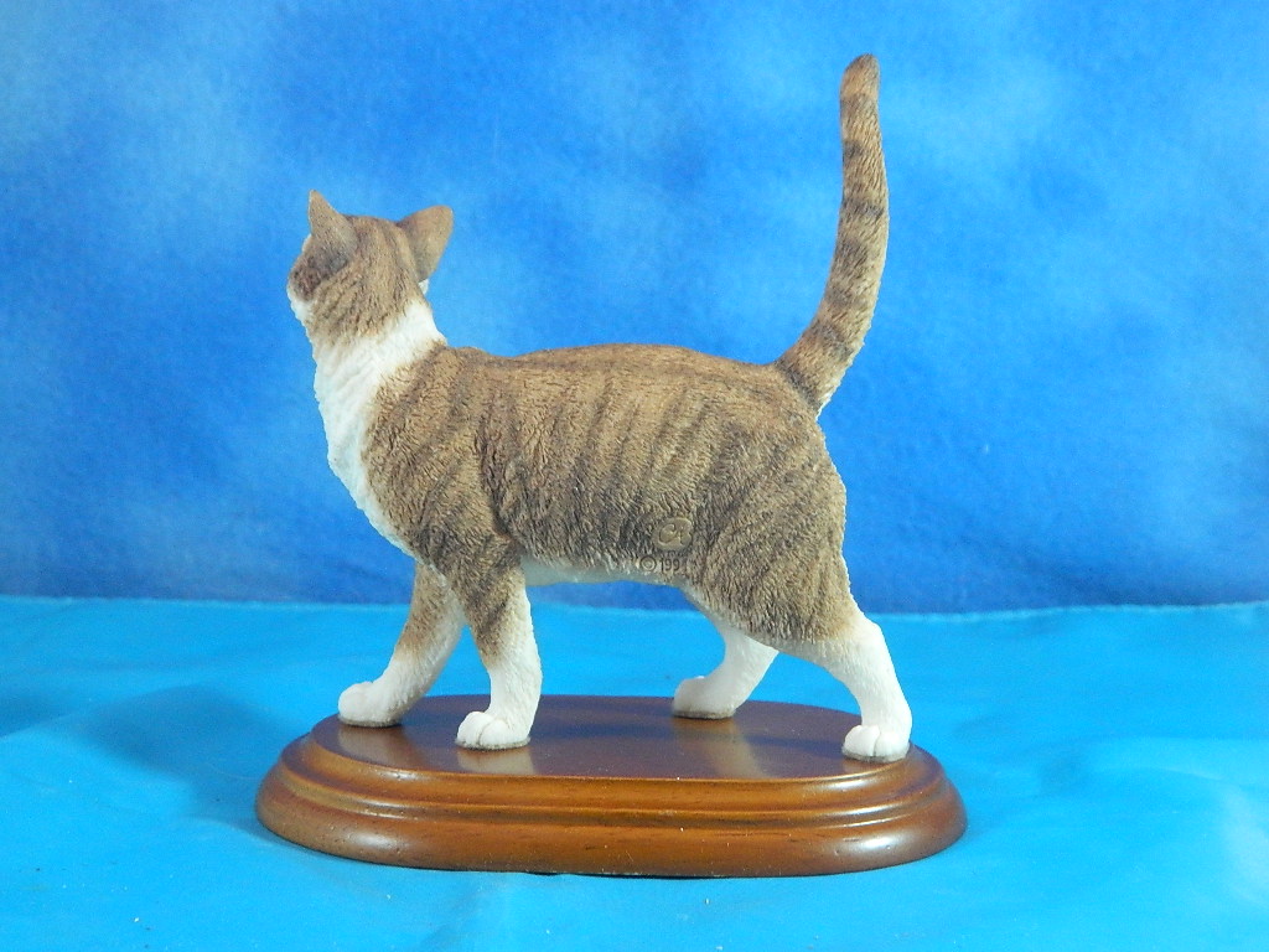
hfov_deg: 40.4
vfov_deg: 30.9
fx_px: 1723
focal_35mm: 47
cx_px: 634
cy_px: 476
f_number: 3.6
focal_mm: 8.4
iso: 400
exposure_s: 1/30
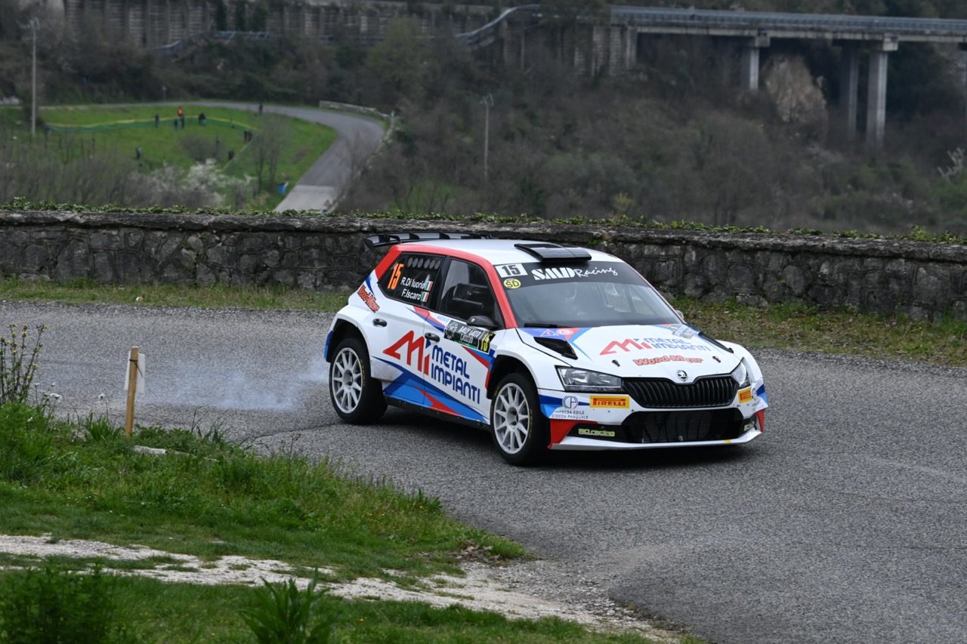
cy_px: 322
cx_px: 484
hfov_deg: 15.2
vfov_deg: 10.2
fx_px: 3626
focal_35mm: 135
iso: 1250
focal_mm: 135
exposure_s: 1/1250
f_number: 6.3
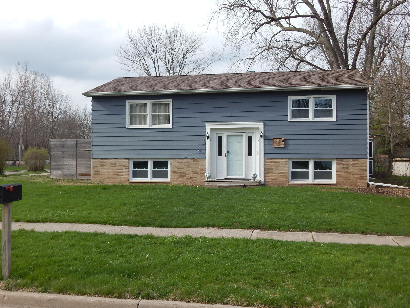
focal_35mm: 38
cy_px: 154
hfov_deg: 49.0
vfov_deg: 37.7
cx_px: 205
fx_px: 450
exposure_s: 1/800
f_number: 3.4
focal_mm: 6.8
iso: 125
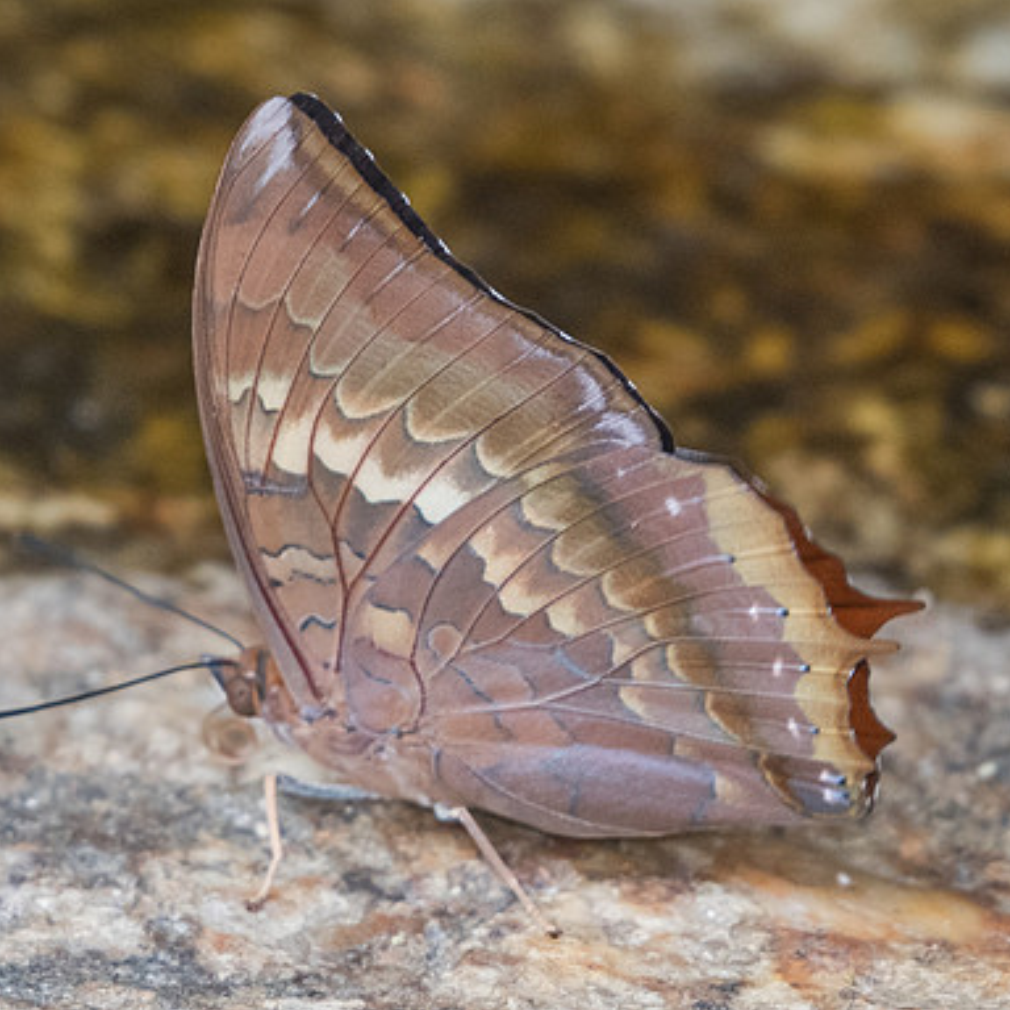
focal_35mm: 1303
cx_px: 598
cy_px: 485
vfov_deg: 1.3
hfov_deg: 1.3
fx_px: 43012
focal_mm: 400
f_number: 6.3
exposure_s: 1/320
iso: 1000
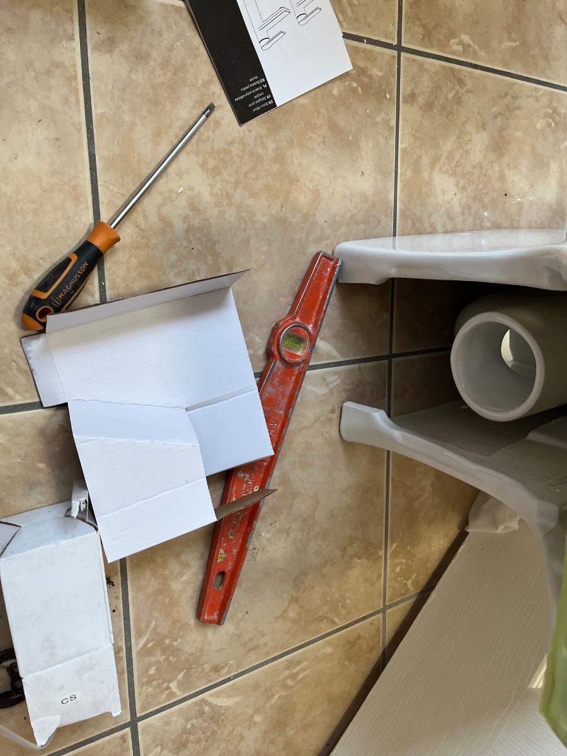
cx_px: 284
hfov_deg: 53.1
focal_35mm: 26
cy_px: 378
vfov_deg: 67.3
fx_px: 568
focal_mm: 5.1
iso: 125
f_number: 1.6
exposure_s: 1/118
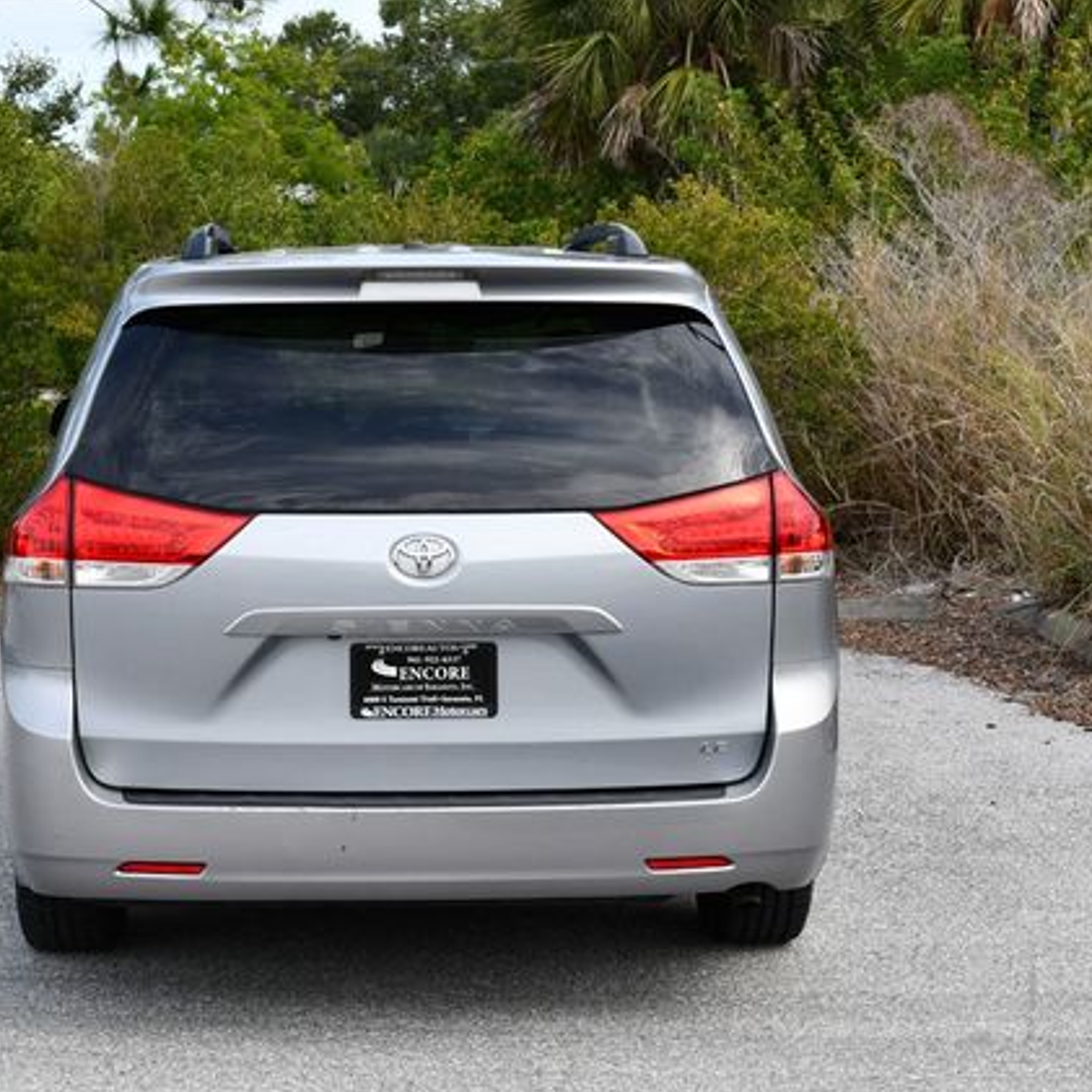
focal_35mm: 75
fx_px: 2677
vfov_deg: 23.1
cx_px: 386
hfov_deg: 23.0
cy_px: 550
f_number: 7.1
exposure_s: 1/250
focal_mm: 29
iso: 200
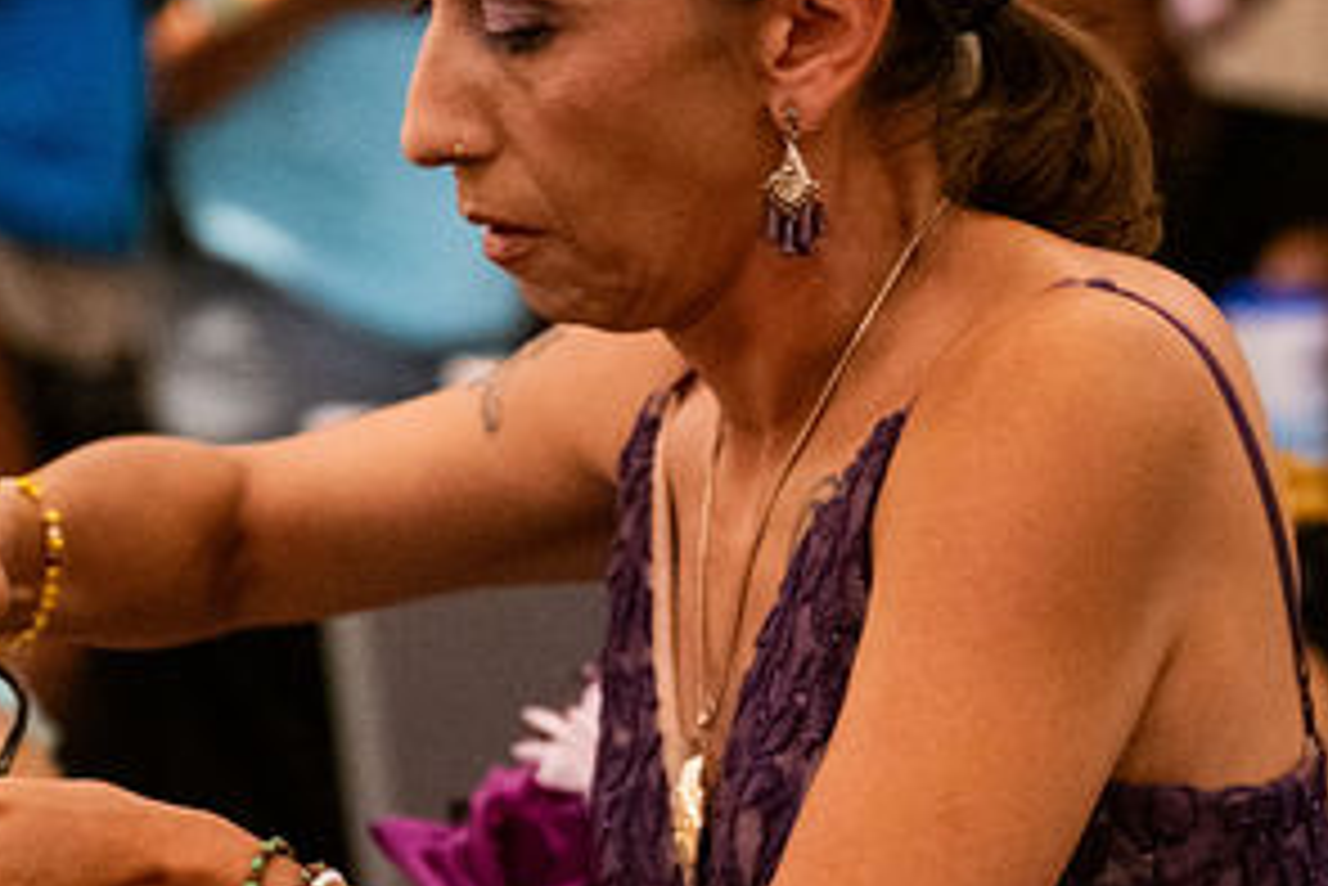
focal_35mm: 243
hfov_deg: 8.5
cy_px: 600
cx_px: 864
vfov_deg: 5.7
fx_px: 8968
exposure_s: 1/125
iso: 2000
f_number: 2.8
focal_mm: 70
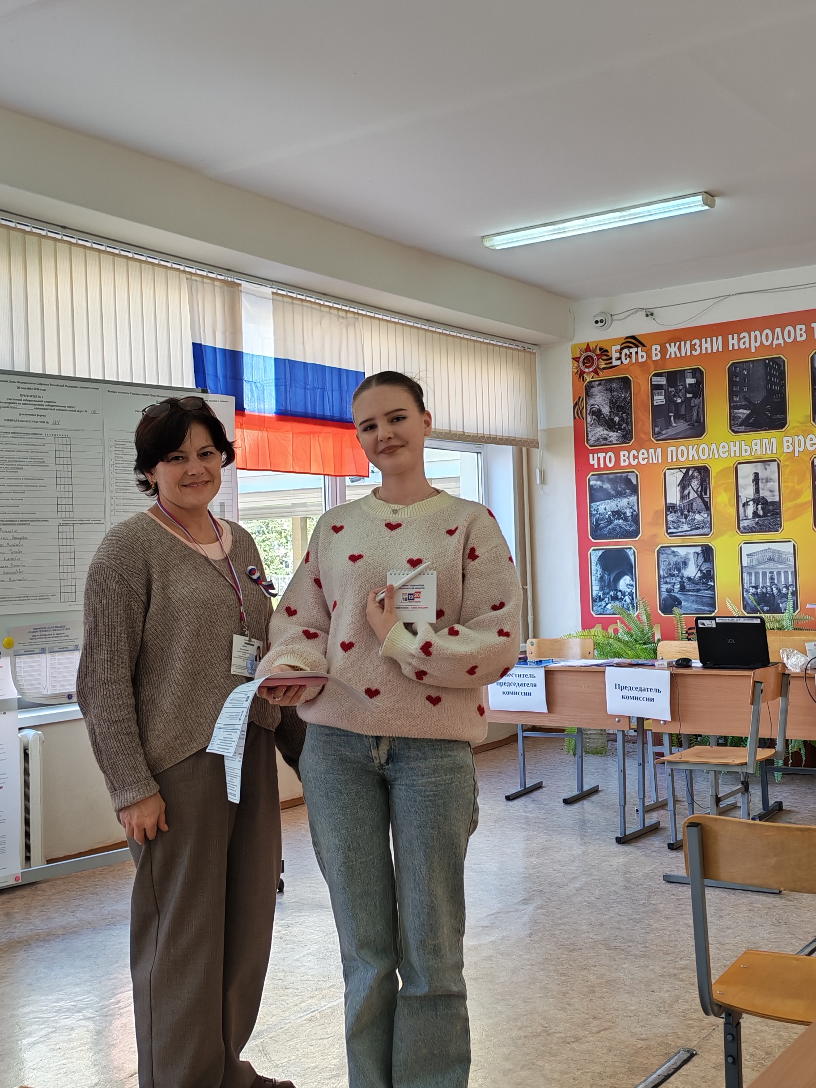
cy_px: 544
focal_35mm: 43
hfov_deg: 33.6
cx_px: 408
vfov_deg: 43.9
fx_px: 1352
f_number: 1.9
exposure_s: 1/100
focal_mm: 6.12
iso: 160
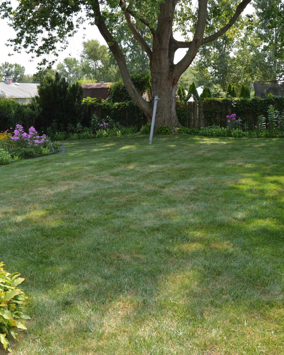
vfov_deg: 46.8
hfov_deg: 37.9
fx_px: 410
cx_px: 98
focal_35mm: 39
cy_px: 177
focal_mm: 18
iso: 100
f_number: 6.3
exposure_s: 1/200
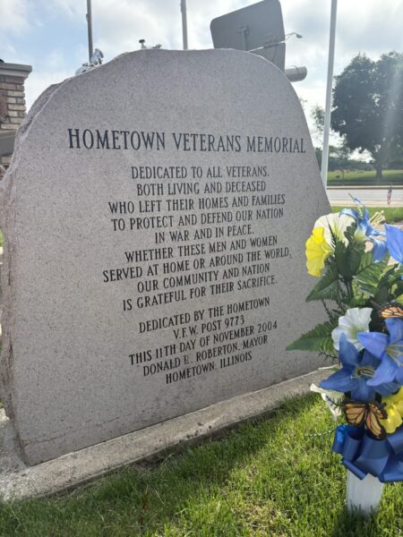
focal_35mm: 26
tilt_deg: -12.3
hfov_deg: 53.1
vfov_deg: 67.3
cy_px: 268
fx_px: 404
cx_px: 202
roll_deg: +1.1
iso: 64
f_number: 1.6
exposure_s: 1/2639
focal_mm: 5.96
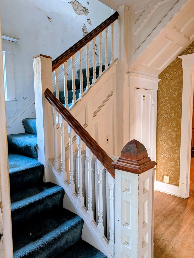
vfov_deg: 71.5
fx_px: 179
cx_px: 97
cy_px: 129
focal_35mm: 24
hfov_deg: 56.9
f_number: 1.68
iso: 24
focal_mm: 6.9
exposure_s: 1/20
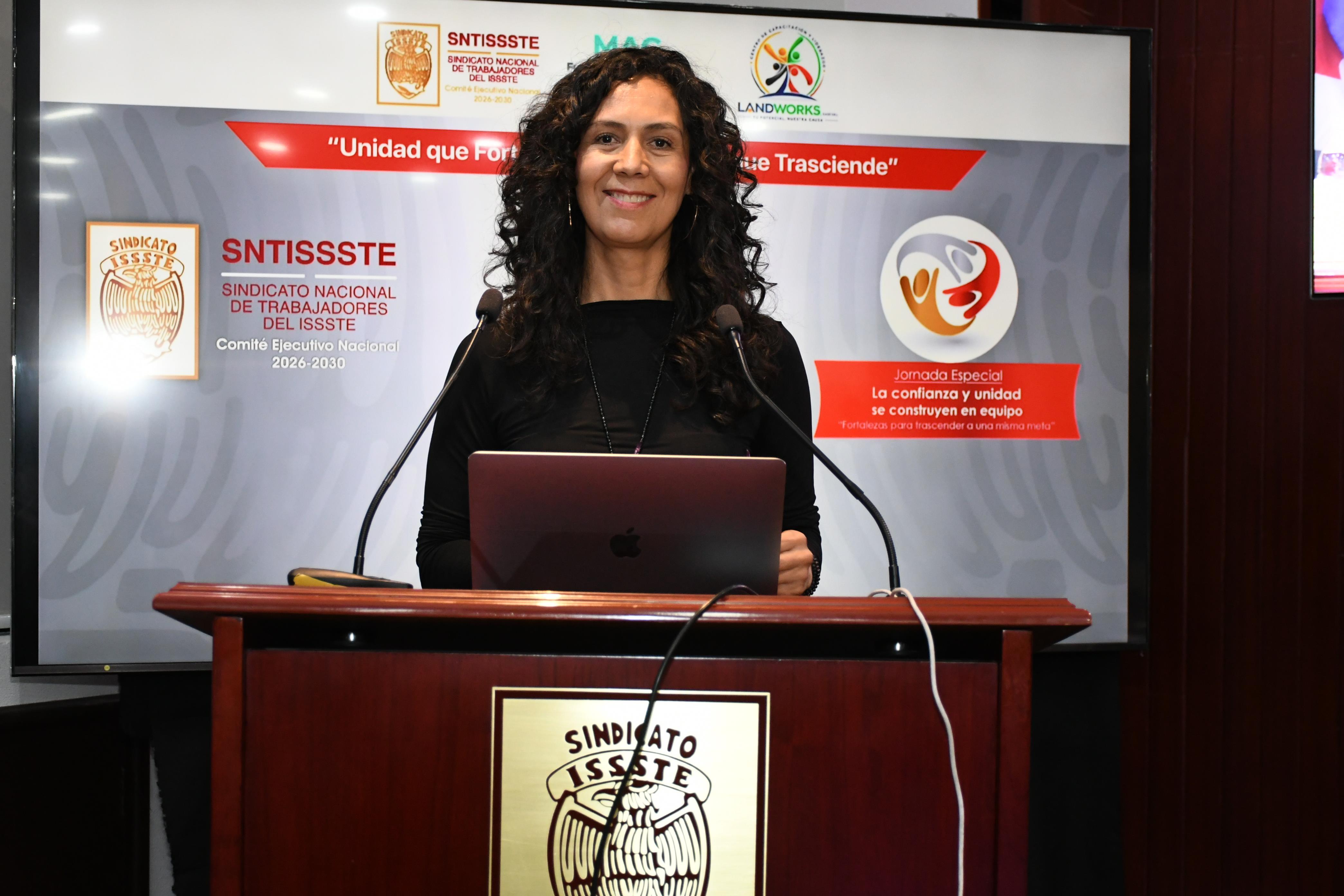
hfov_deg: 35.1
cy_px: 448
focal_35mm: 57
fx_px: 2128
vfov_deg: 23.8
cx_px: 672
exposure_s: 1/100
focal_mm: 38
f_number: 4.2
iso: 2500
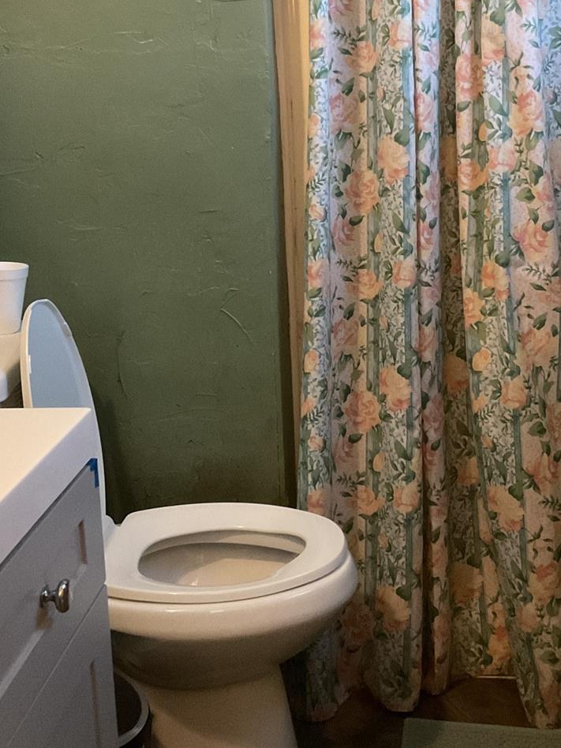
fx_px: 1016
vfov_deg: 40.2
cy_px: 279
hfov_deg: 30.8
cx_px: 328
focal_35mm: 47
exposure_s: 1/30
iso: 500
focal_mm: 3
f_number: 1.8
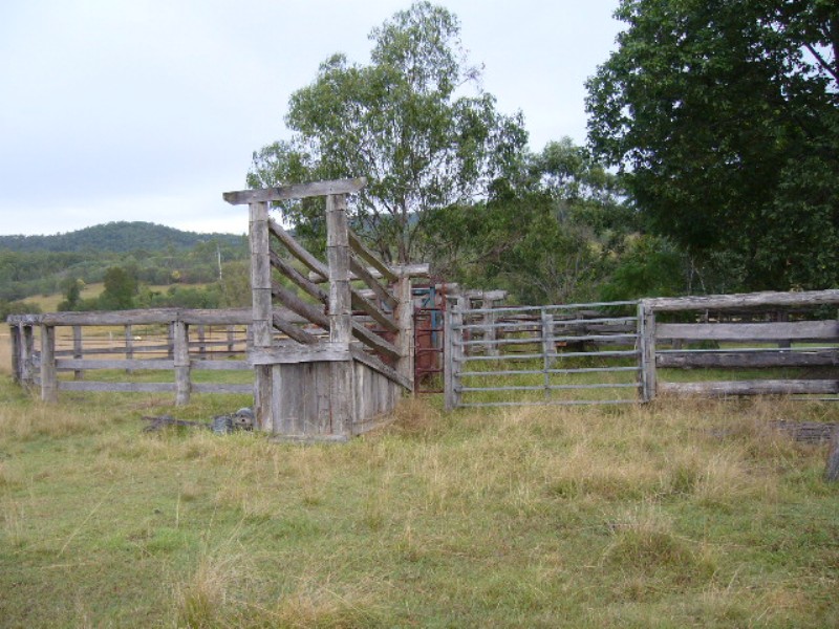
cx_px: 420
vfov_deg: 40.7
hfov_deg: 52.6
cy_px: 314
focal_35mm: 35
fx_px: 848
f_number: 2.8
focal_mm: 5.8
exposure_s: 1/125
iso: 80
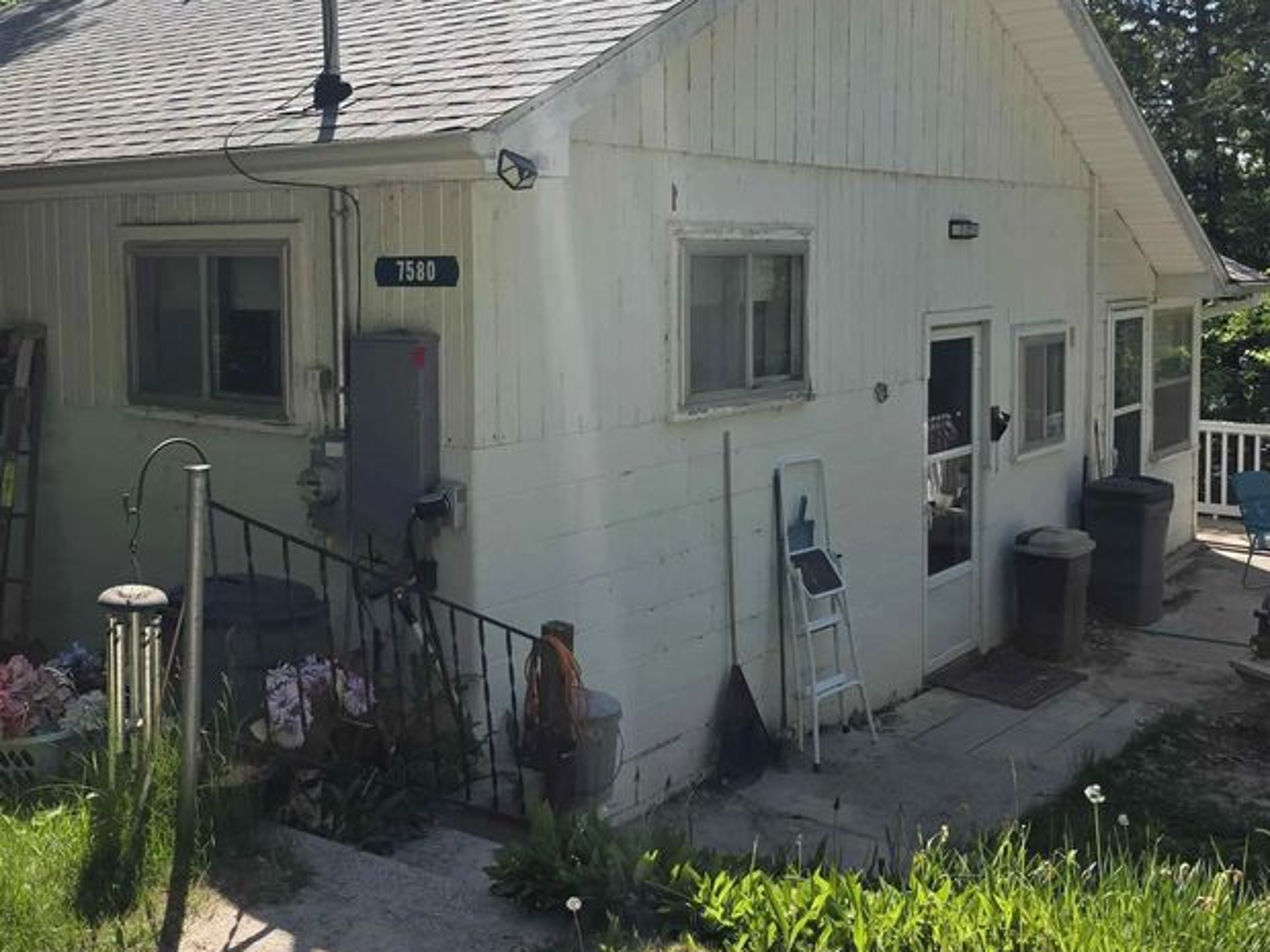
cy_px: 323
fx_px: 1394
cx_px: 555
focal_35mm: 38
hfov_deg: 48.9
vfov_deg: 37.3
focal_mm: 6.3
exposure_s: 1/3502
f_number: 1.7
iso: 80
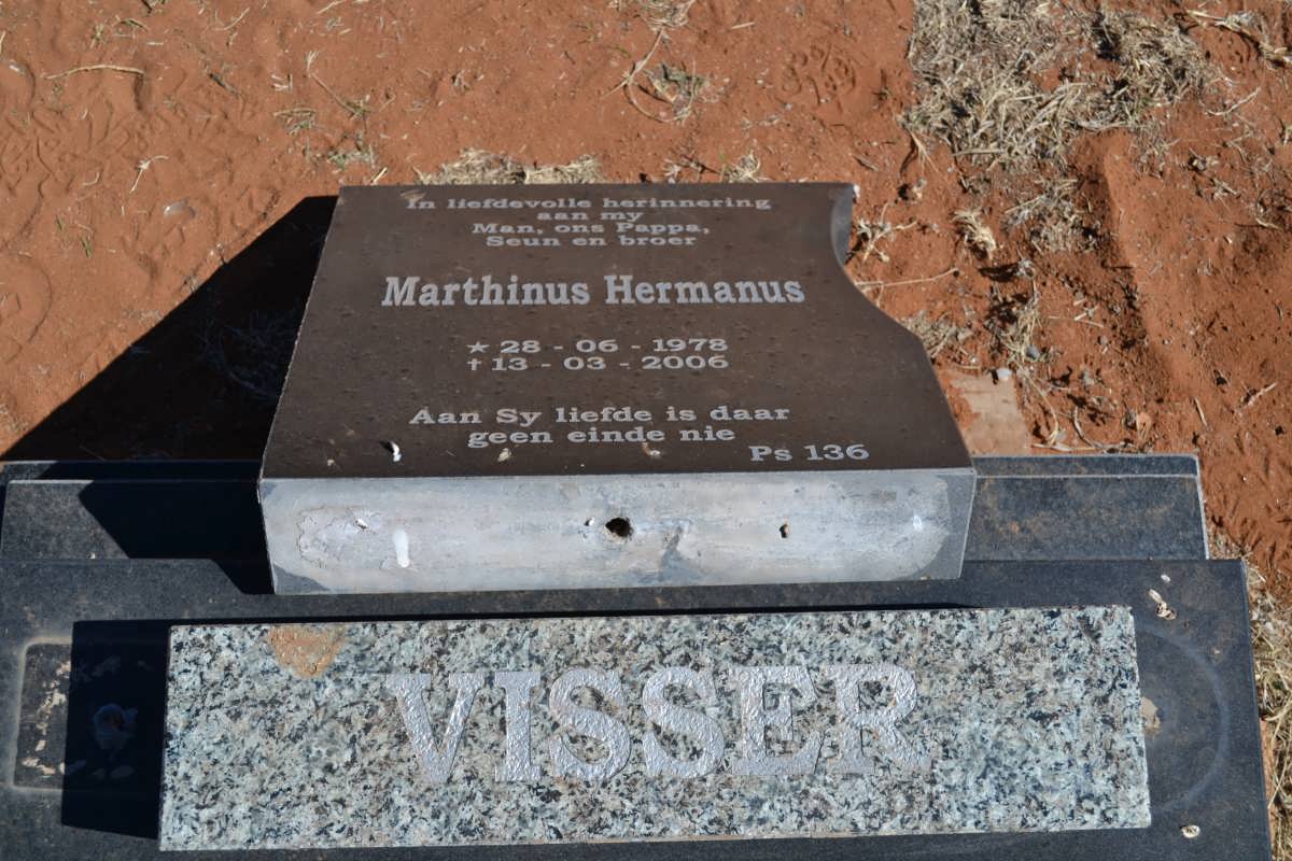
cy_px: 430
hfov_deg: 46.4
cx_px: 646
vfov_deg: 31.9
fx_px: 1507
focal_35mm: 42
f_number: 6.3
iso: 100
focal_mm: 28
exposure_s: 1/160
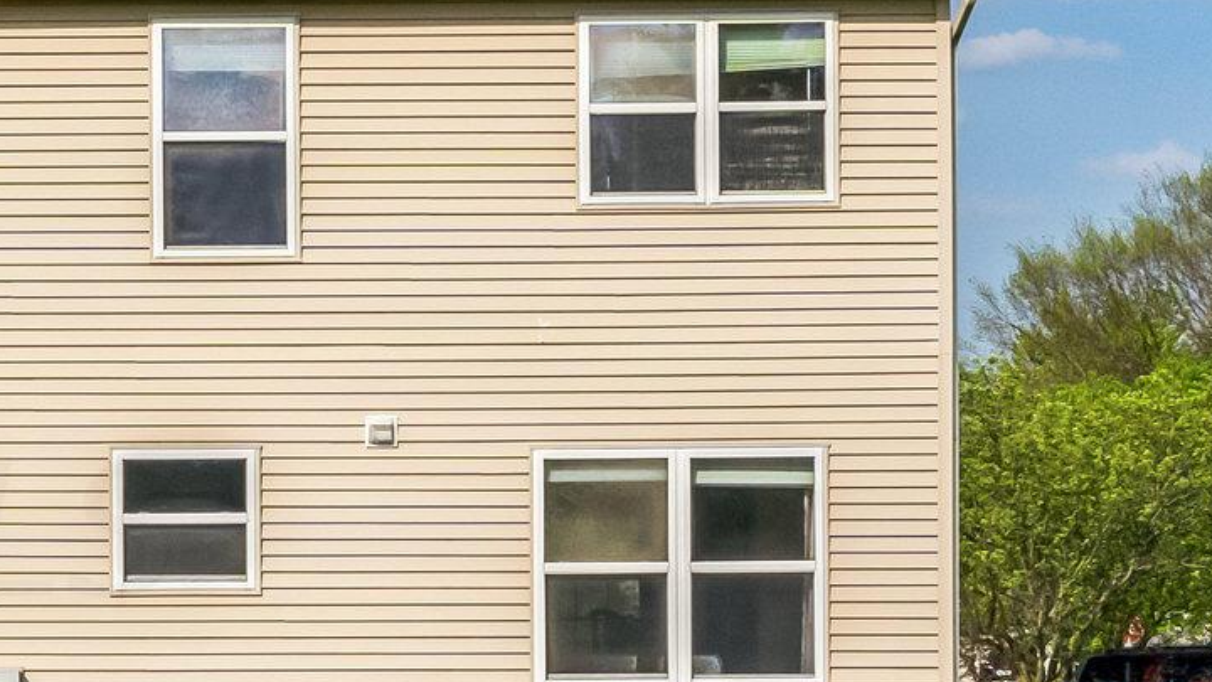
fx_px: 4306
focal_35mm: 134
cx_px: -170
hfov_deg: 15.5
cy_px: 525
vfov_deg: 9.0
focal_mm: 30
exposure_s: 1/4000
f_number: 8
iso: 400
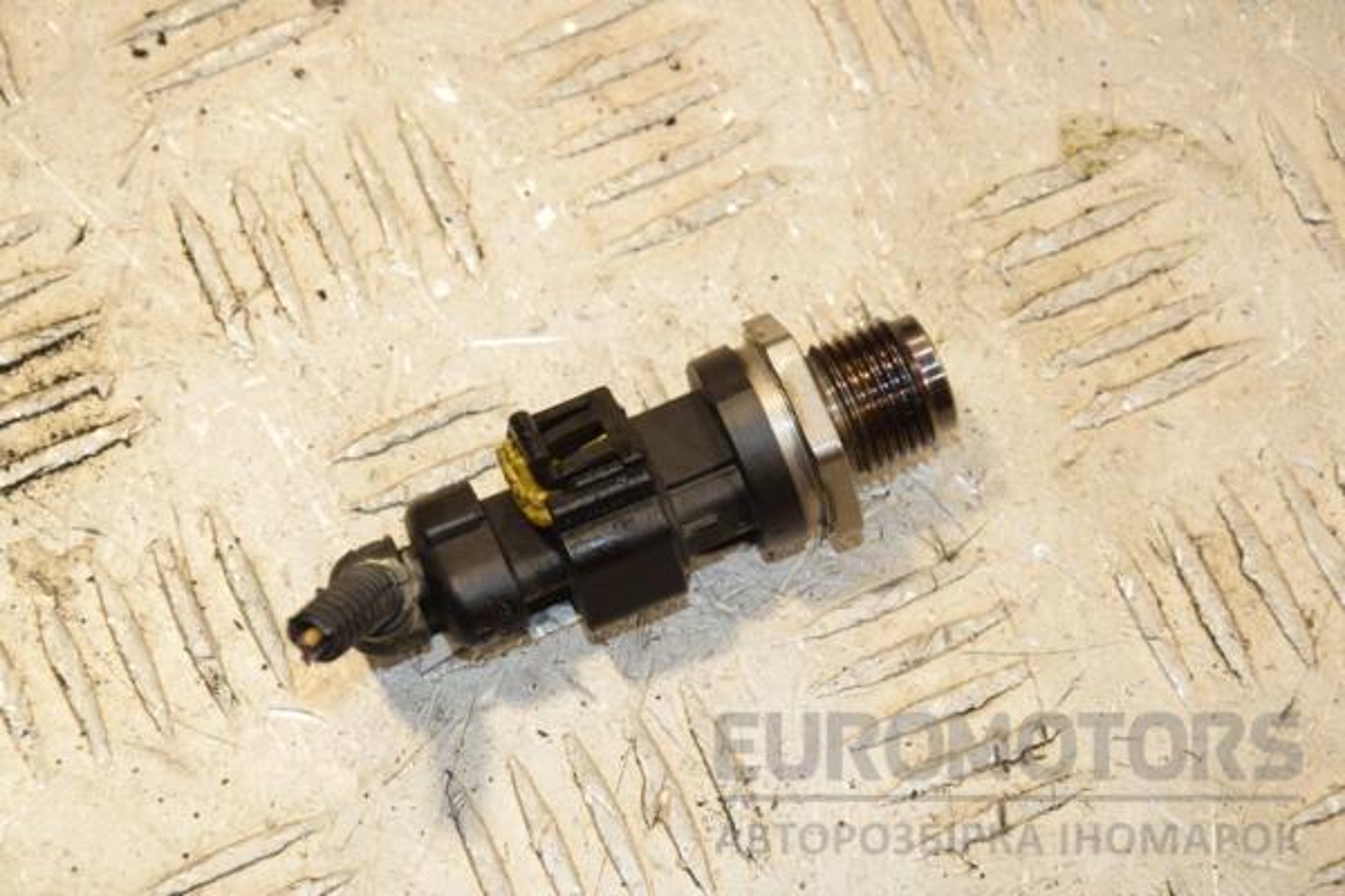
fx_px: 5155
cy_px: 448
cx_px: 672
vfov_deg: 9.9
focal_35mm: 138
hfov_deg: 14.9
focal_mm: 92
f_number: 9
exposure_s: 1/200
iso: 800
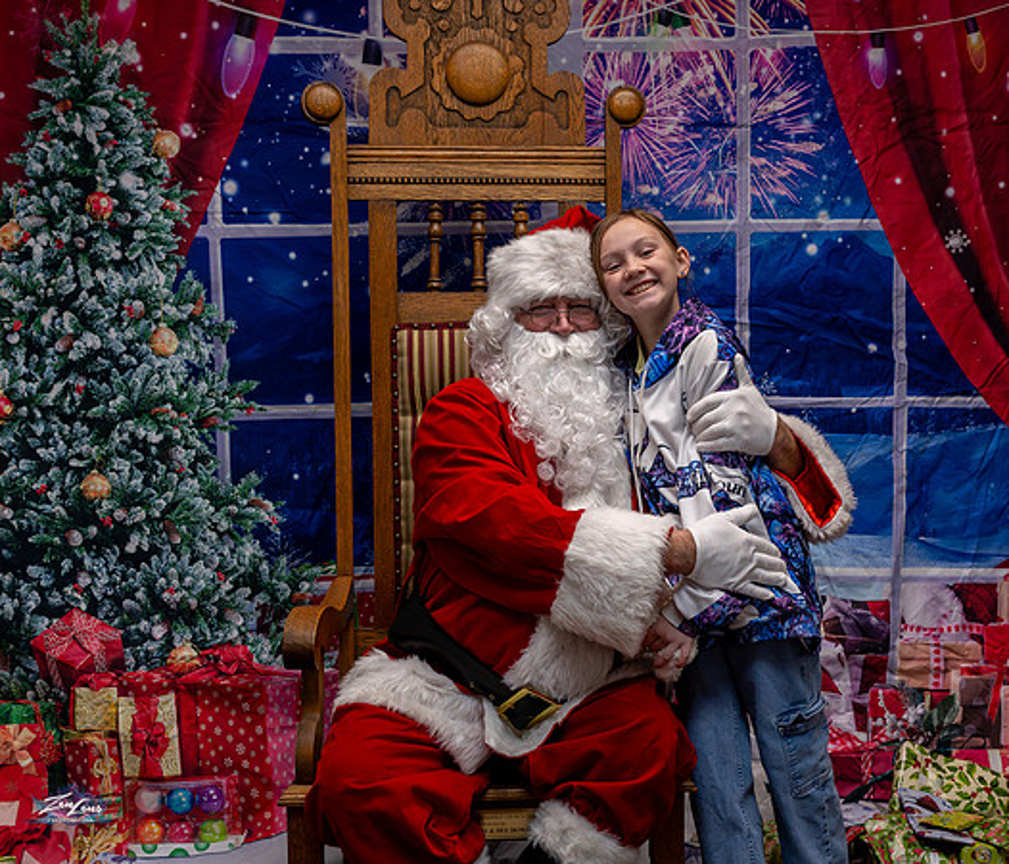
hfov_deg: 33.4
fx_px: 1675
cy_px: 497
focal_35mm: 55
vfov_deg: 28.9
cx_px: 618
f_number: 4.5
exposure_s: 1/400
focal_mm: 39
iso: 1600
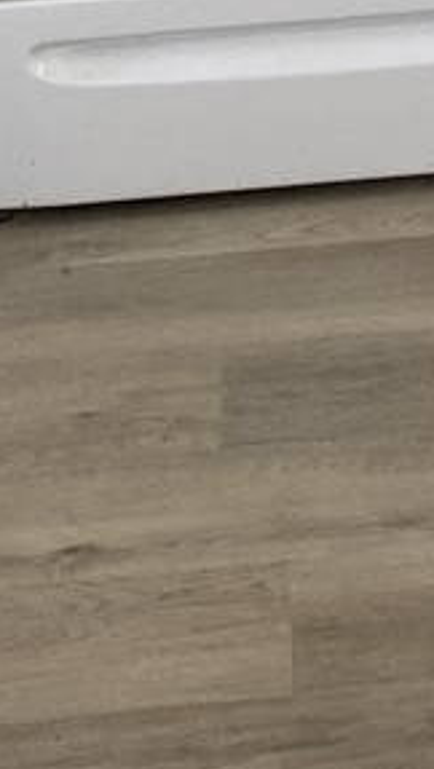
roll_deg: +1.5
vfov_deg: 12.8
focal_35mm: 142
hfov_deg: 8.5
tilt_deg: -8.5
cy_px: -863
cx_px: 453
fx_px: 2897
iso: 100
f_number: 1.8
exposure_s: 1/121
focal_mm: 4.25
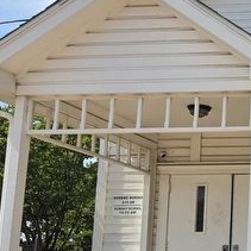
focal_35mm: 77
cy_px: 162
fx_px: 632
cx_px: 381
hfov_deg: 19.5
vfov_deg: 22.4
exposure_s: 1/3399
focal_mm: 5.4
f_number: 1.8
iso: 80
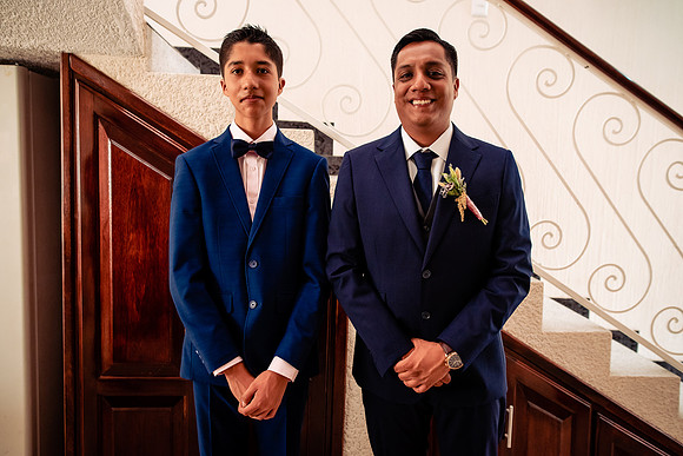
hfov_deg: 62.1
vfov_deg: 43.8
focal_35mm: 30
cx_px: 342
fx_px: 567
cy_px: 228
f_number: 3.2
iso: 1600
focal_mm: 29
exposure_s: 1/80
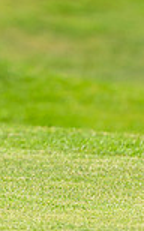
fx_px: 12003
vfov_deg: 1.1
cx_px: 180
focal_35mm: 1908
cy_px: -74
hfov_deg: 0.7
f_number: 4.5
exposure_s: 1/2500
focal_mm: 400
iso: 500
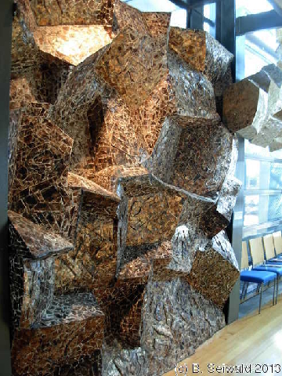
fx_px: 413
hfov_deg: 37.7
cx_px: 141
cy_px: 188
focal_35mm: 38
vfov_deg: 49.0
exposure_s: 1/11.3
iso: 79
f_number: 2.9
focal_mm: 6.3
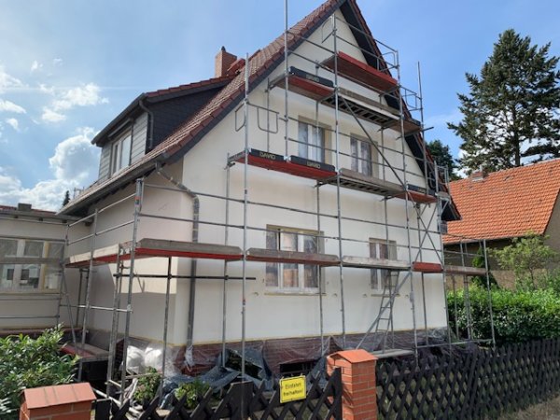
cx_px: 280
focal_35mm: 26
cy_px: 210
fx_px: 421
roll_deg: -1.6
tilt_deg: +15.0
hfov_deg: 67.3
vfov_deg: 53.1
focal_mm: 4.25
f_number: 1.8
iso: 25
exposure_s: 1/1845
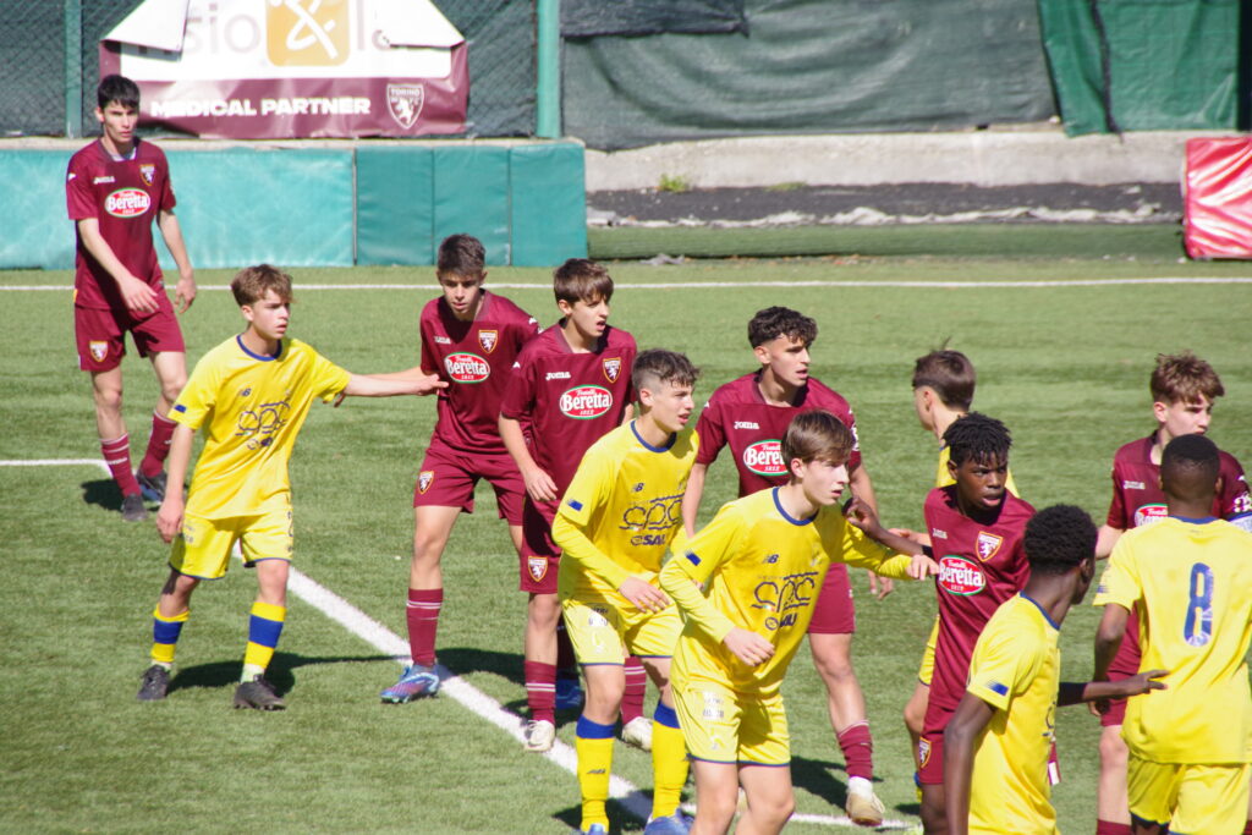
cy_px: 418
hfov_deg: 5.5
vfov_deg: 3.7
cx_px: 626
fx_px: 13043
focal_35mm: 375
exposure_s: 1/1000
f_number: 9
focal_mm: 250
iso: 800
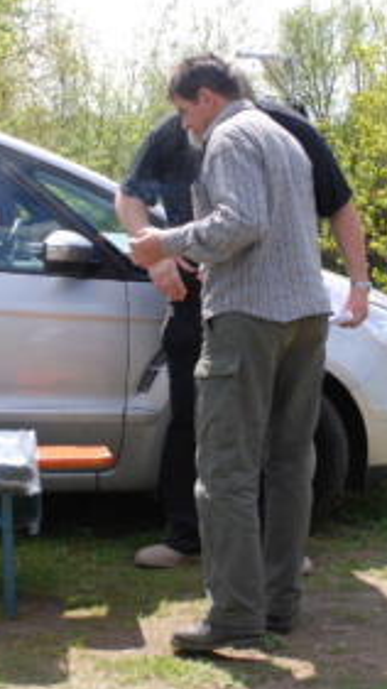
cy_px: 300
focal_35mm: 87
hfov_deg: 13.9
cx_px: 238
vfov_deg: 24.5
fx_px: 1586
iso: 200
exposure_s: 1/640
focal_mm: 31
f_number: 4.2
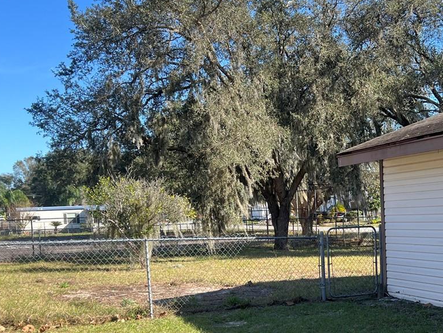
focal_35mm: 54
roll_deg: +2.0
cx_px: 296
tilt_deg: -3.8
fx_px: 691
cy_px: 255
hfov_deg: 35.2
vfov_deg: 26.6
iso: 50
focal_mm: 5.7
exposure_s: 1/902
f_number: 1.5
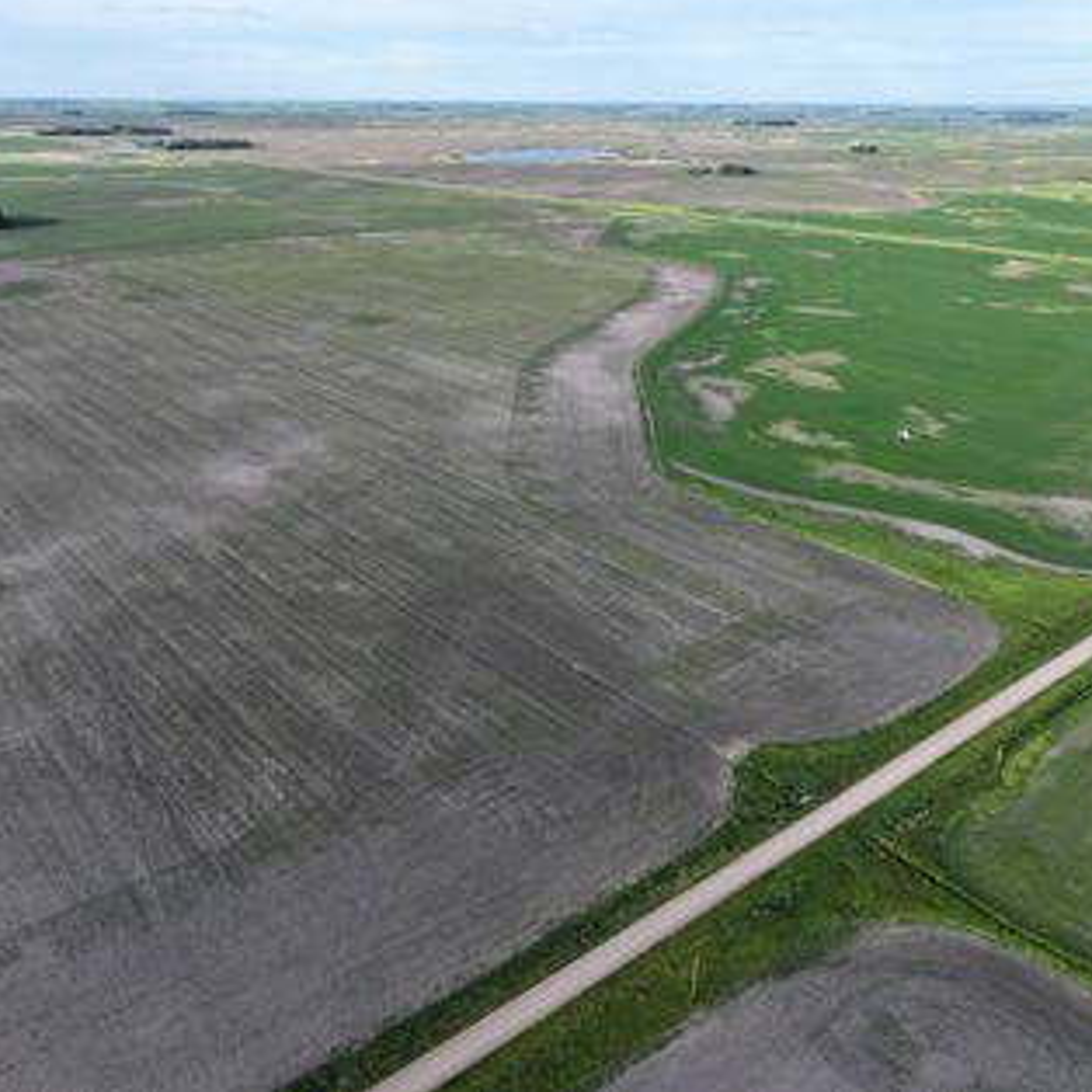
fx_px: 1035
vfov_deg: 55.6
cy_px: 536
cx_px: 602
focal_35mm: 29
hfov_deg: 55.5
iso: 280
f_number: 2.8
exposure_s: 1/1250
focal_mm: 12.29
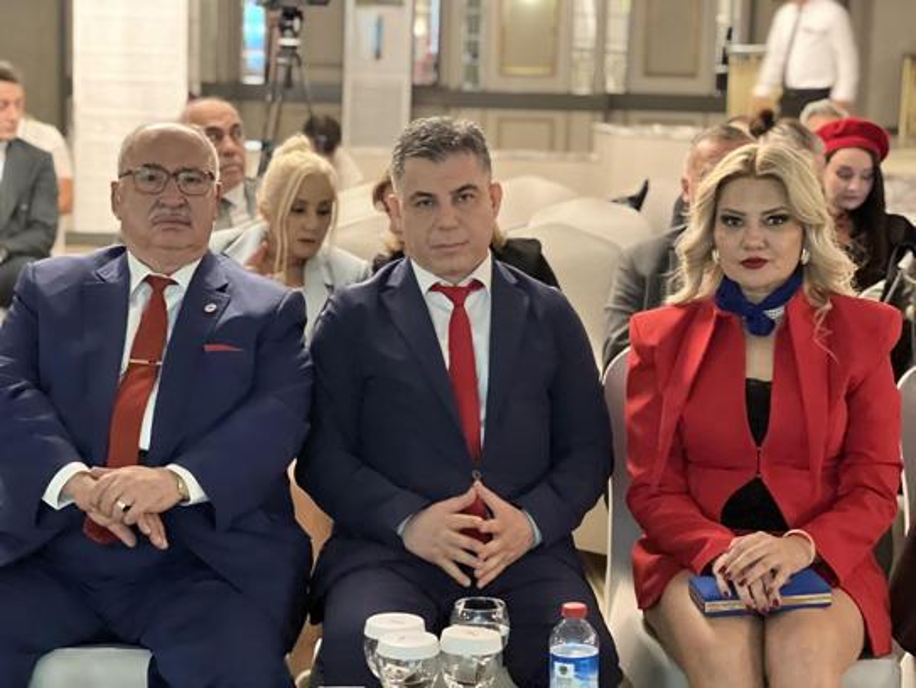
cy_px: 344
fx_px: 2039
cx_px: 458
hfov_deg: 25.3
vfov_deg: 19.2
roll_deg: -2.3
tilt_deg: -7.5
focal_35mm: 77
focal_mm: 9
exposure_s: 1/15
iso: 1250
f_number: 2.8
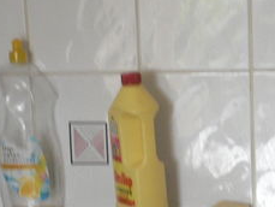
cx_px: 281
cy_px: 427
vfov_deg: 9.1
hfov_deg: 12.7
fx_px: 1216
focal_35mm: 153
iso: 100
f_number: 2.8
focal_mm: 5.8
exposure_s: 1/40
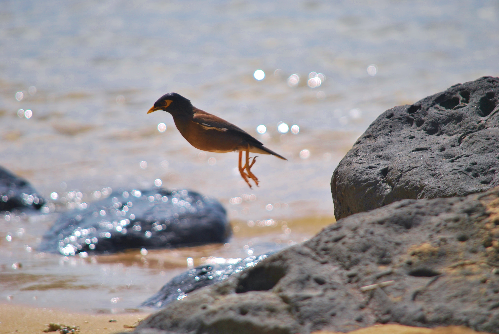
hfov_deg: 4.6
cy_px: 167
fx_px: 6245
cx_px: 250
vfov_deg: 3.1
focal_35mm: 450
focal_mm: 300
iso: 200
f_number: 5.6
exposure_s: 1/1250
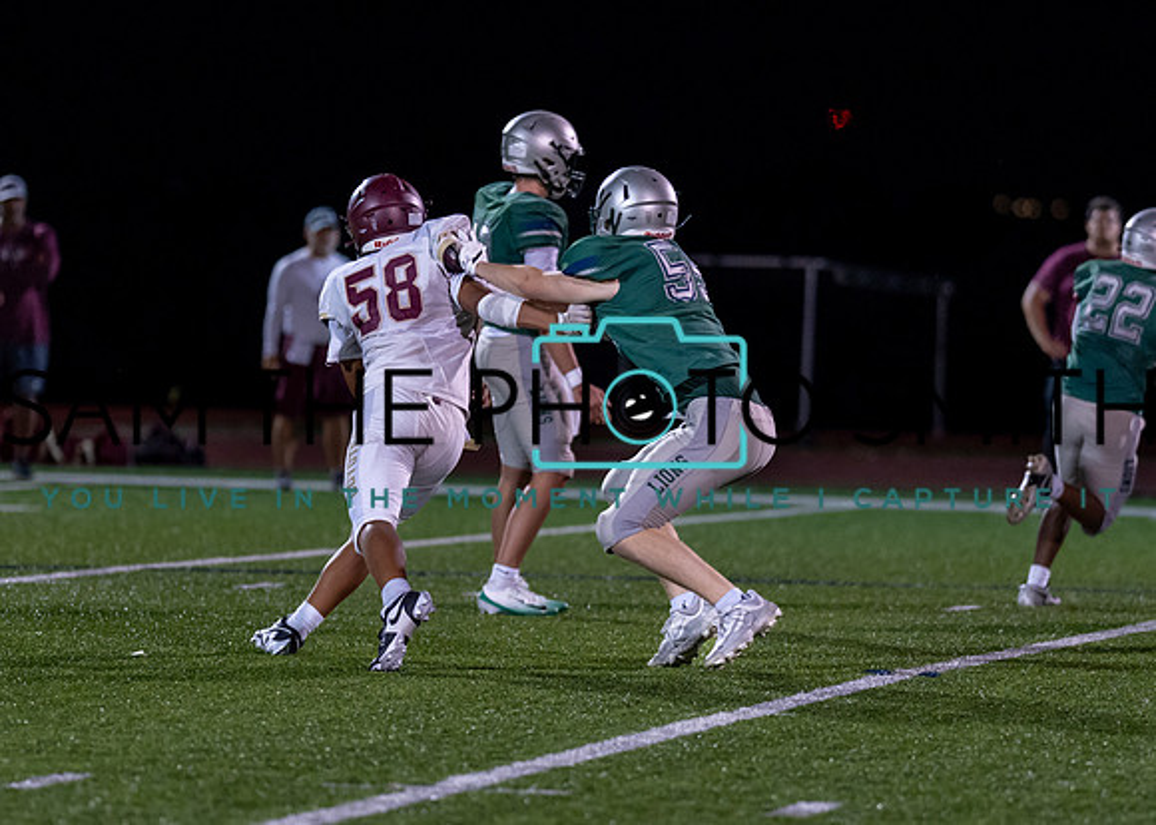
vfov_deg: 5.2
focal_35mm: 276
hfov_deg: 7.3
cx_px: 613
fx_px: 9071
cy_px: 405
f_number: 1.8
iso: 1600
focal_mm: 135
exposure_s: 1/1250
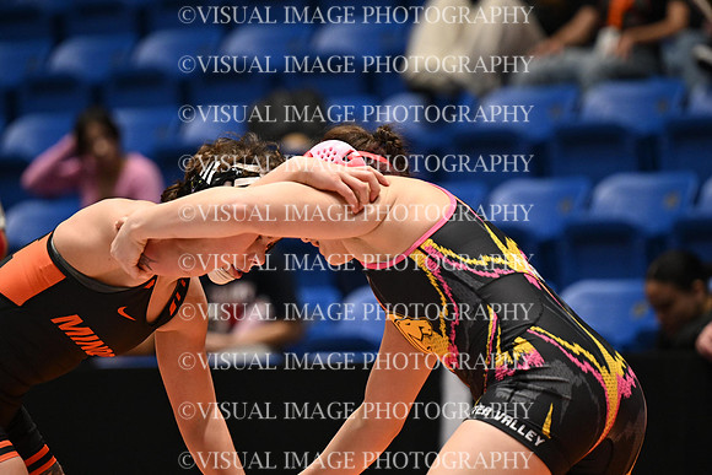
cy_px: 238
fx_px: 5044
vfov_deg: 5.4
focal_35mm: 255
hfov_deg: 8.1
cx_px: 356
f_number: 2.8
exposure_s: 1/767
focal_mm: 170
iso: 2500
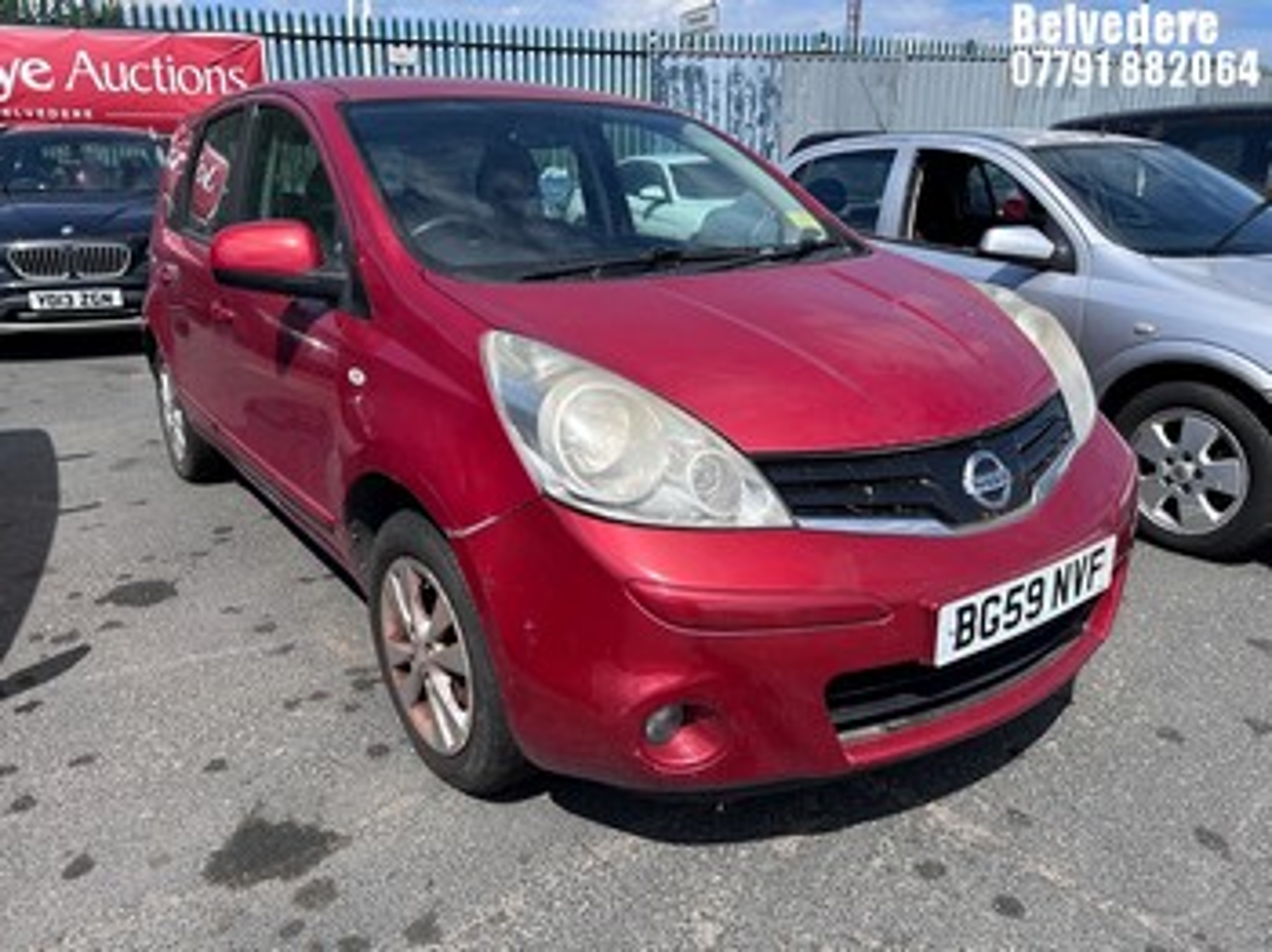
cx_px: 636
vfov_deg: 53.0
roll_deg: +0.0
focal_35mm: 26
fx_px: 955
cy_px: 476
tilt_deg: -17.2
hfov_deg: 67.3
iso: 50
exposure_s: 1/3571
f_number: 1.5
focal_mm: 5.7
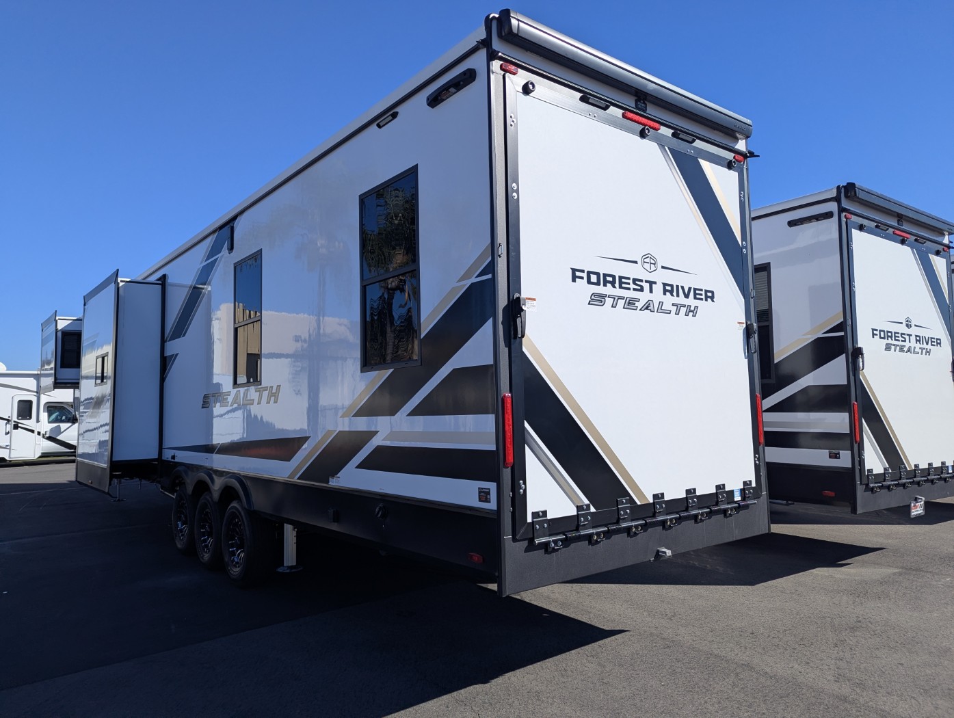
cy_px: 359
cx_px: 477
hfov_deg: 71.5
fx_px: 662
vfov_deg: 56.9
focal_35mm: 24
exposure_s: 1/2632
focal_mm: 6.81
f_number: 1.85
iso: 48
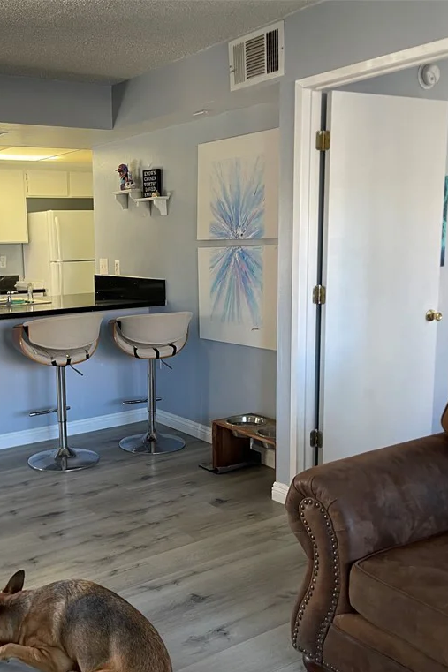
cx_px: 132
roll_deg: +2.2
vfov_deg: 54.4
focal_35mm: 35
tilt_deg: -8.4
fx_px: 654
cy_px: 338
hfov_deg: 37.2
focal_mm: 5.1
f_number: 1.6
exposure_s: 1/60
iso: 100
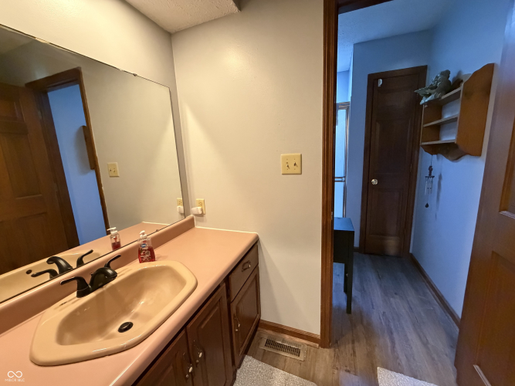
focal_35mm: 14
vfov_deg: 85.7
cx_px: 258
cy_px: 193
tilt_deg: -10.6
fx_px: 208
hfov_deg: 102.1
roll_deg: +2.8
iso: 1000
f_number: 2.2
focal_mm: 2.22
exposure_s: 1/40
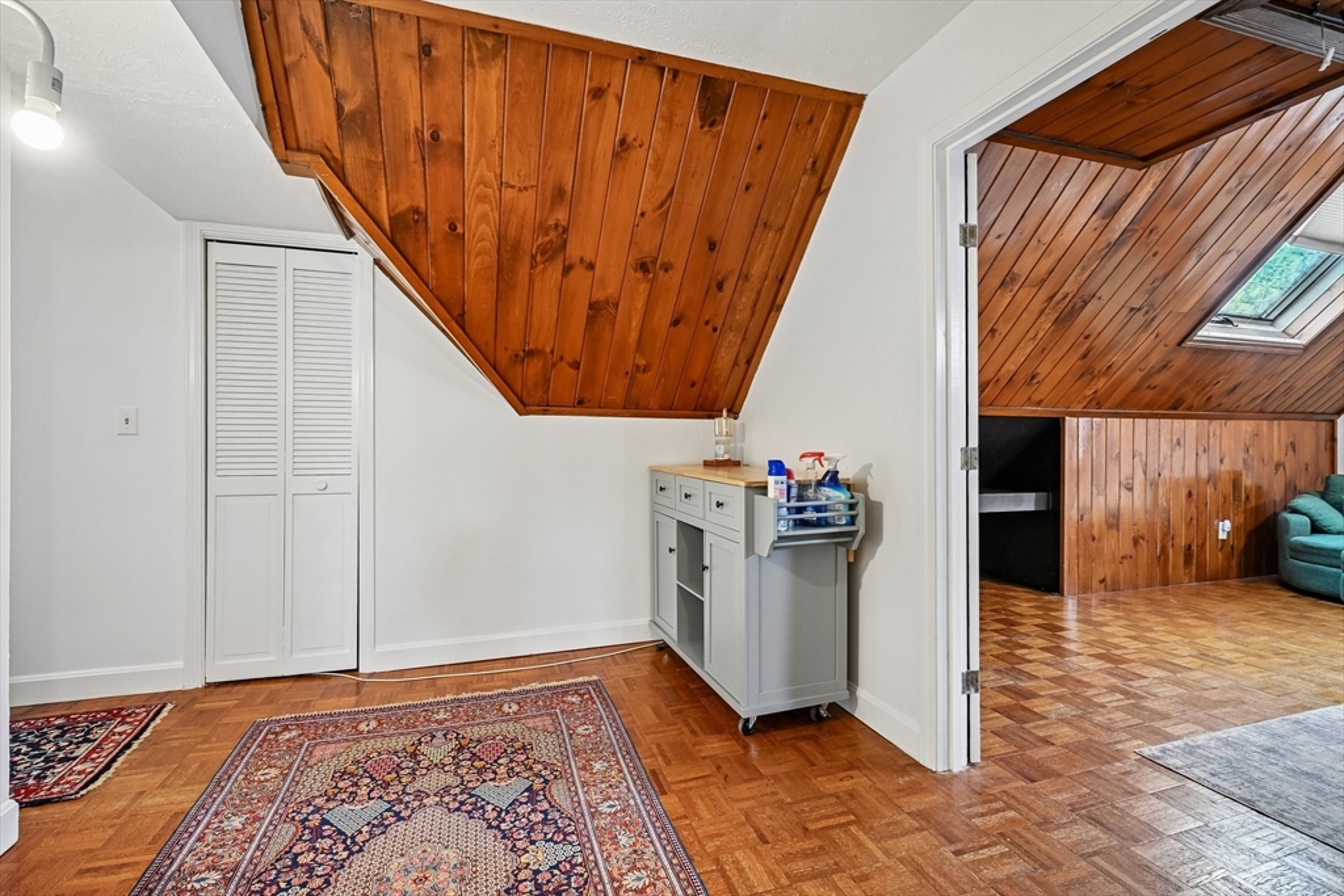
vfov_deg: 73.8
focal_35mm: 16
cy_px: 448
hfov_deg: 96.7
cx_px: 672
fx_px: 597
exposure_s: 1/2
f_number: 8
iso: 400
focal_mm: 16
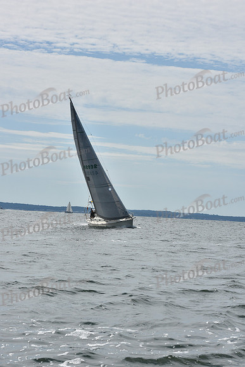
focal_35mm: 100
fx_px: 1020
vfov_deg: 20.4
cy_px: 184
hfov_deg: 13.7
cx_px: 122
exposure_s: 1/1000
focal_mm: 100
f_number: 13
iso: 320
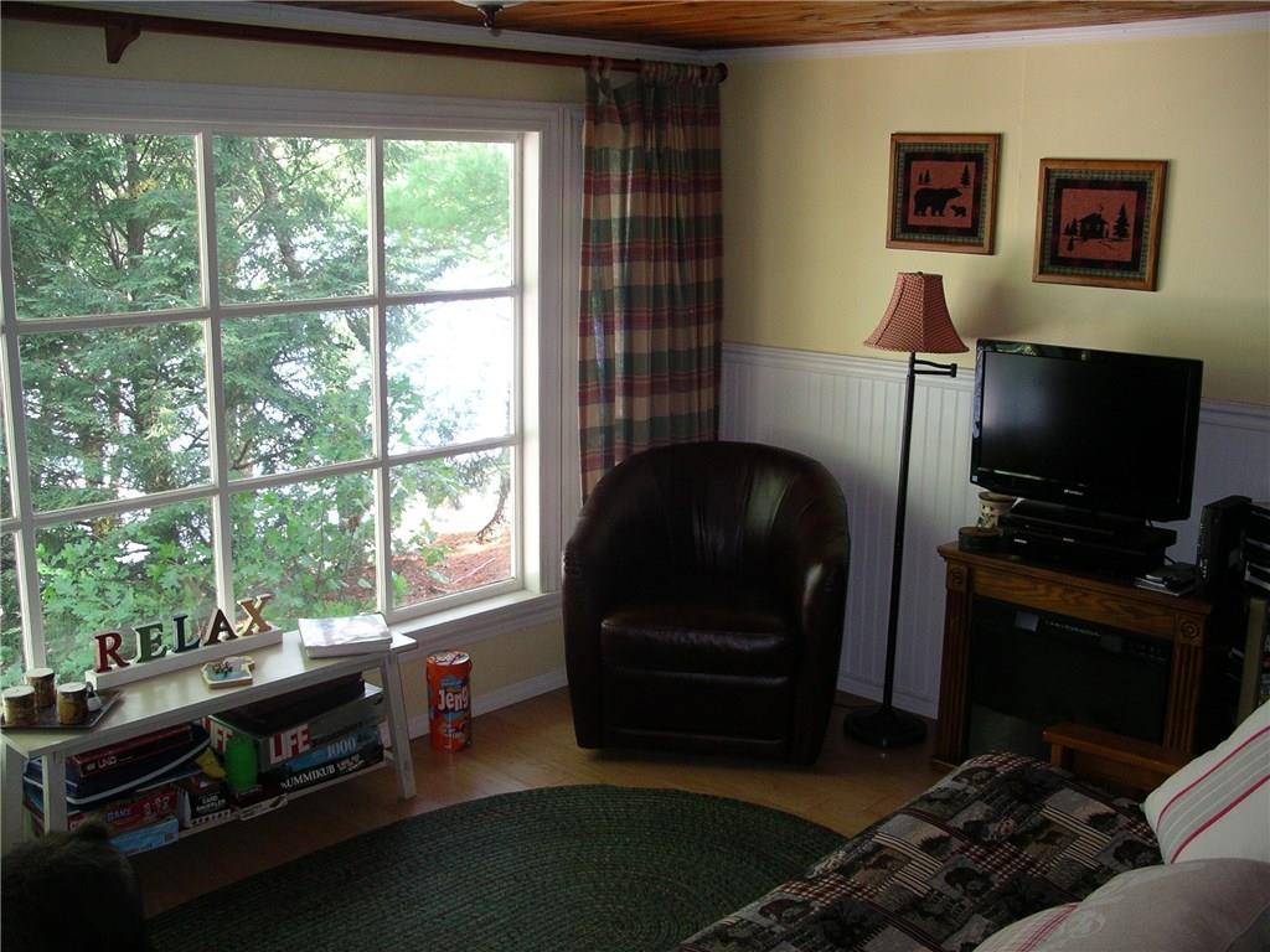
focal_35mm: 37
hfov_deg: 50.1
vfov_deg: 38.7
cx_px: 635
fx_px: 1357
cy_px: 476
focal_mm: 7.8
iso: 200
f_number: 2.8
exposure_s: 1/40
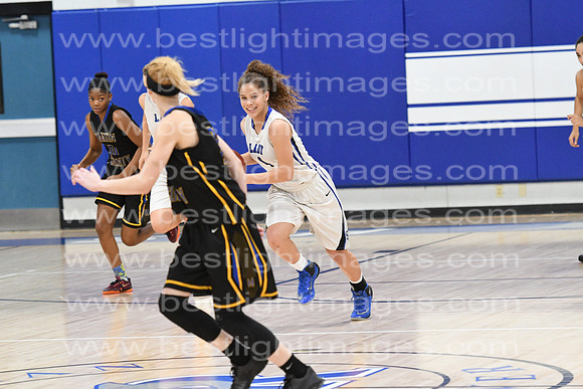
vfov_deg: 6.8
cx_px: 292
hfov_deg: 10.2
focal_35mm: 202
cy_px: 194
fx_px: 3280
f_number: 3.5
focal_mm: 135
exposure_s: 1/640
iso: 5000
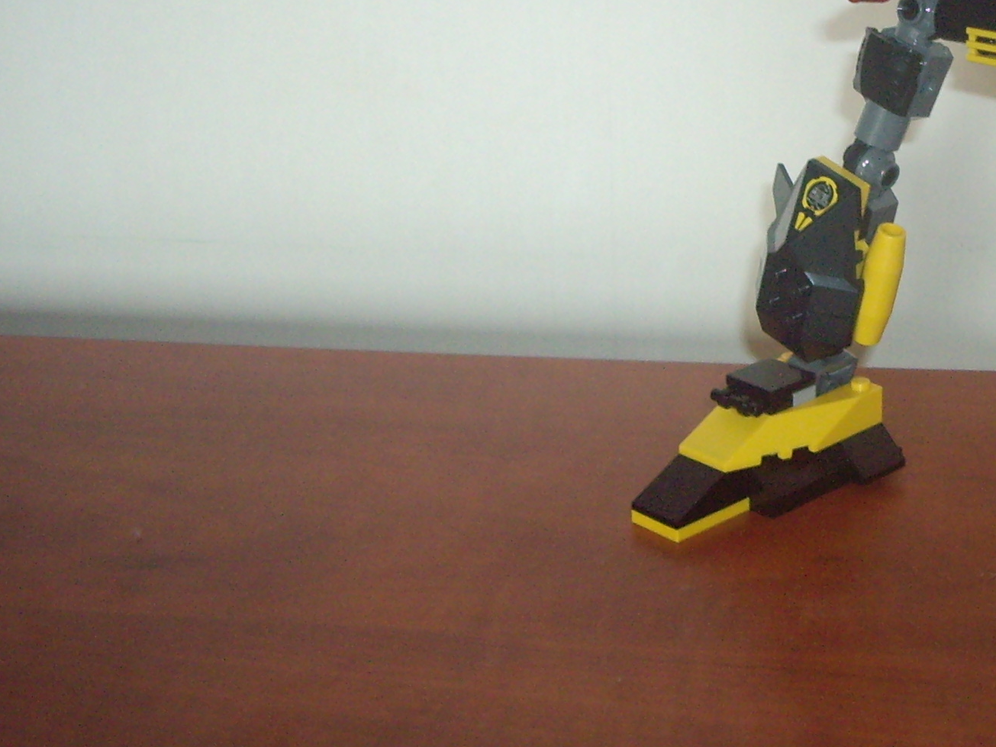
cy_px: 63
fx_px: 2360
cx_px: 937
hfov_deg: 23.1
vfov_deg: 17.7
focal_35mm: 82
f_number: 2.7
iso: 200
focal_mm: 6.2
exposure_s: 1/50
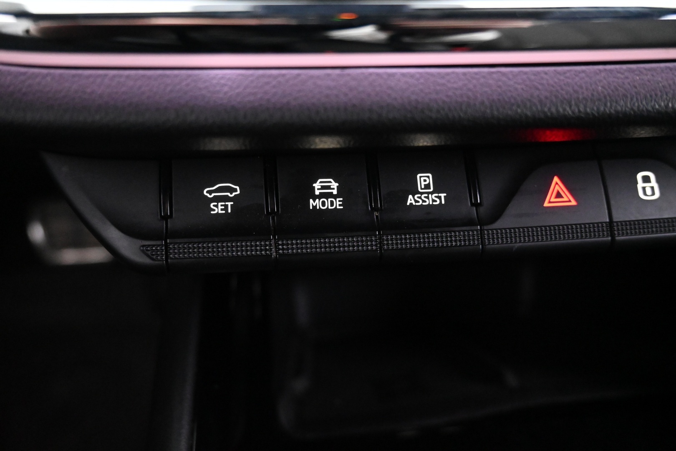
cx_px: 338
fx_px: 507
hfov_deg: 67.4
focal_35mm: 27
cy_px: 226
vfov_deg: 47.9
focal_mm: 18
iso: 6400
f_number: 3.5
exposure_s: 1/30
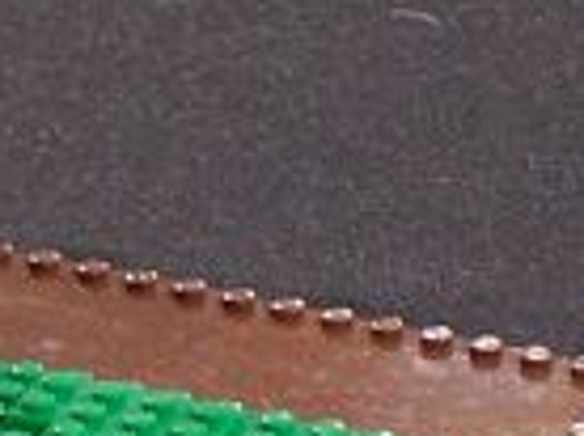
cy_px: -47
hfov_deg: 3.2
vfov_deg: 2.4
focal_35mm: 610
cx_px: -1096
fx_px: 10273
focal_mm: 13.7
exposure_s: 1/2
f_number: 3.2
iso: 80
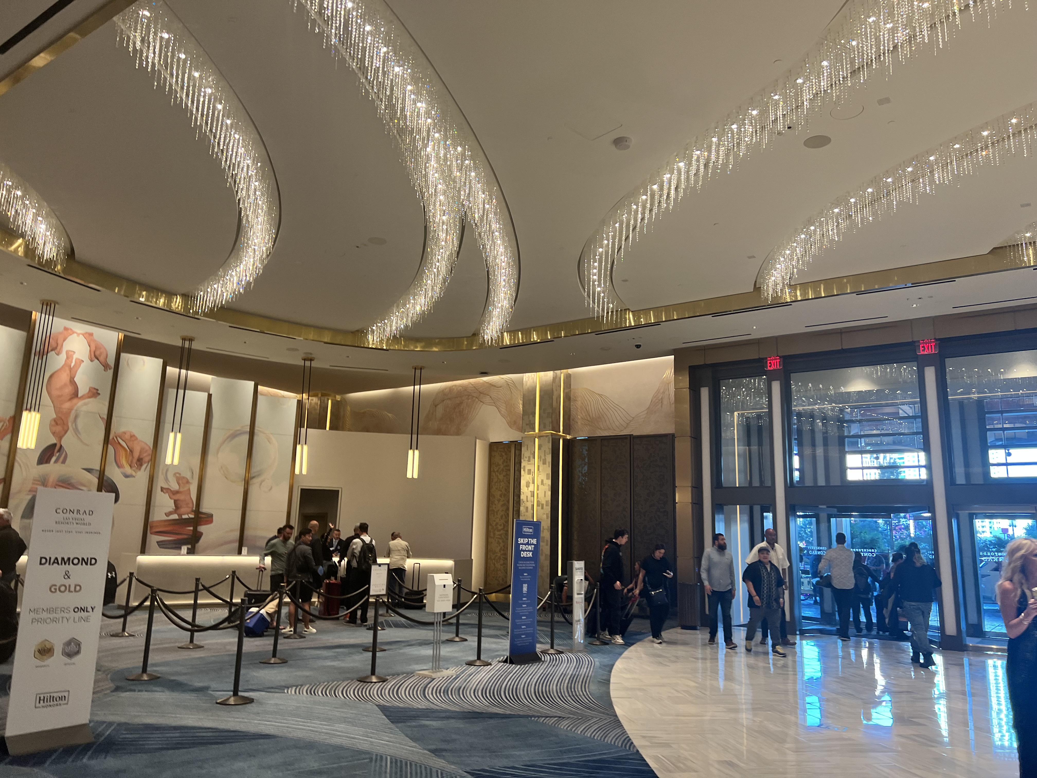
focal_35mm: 26
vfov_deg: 53.1
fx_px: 779
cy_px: 389
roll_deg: -0.4
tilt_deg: +11.5
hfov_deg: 67.3
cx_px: 518
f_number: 1.5
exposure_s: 1/120
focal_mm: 5.7
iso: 125
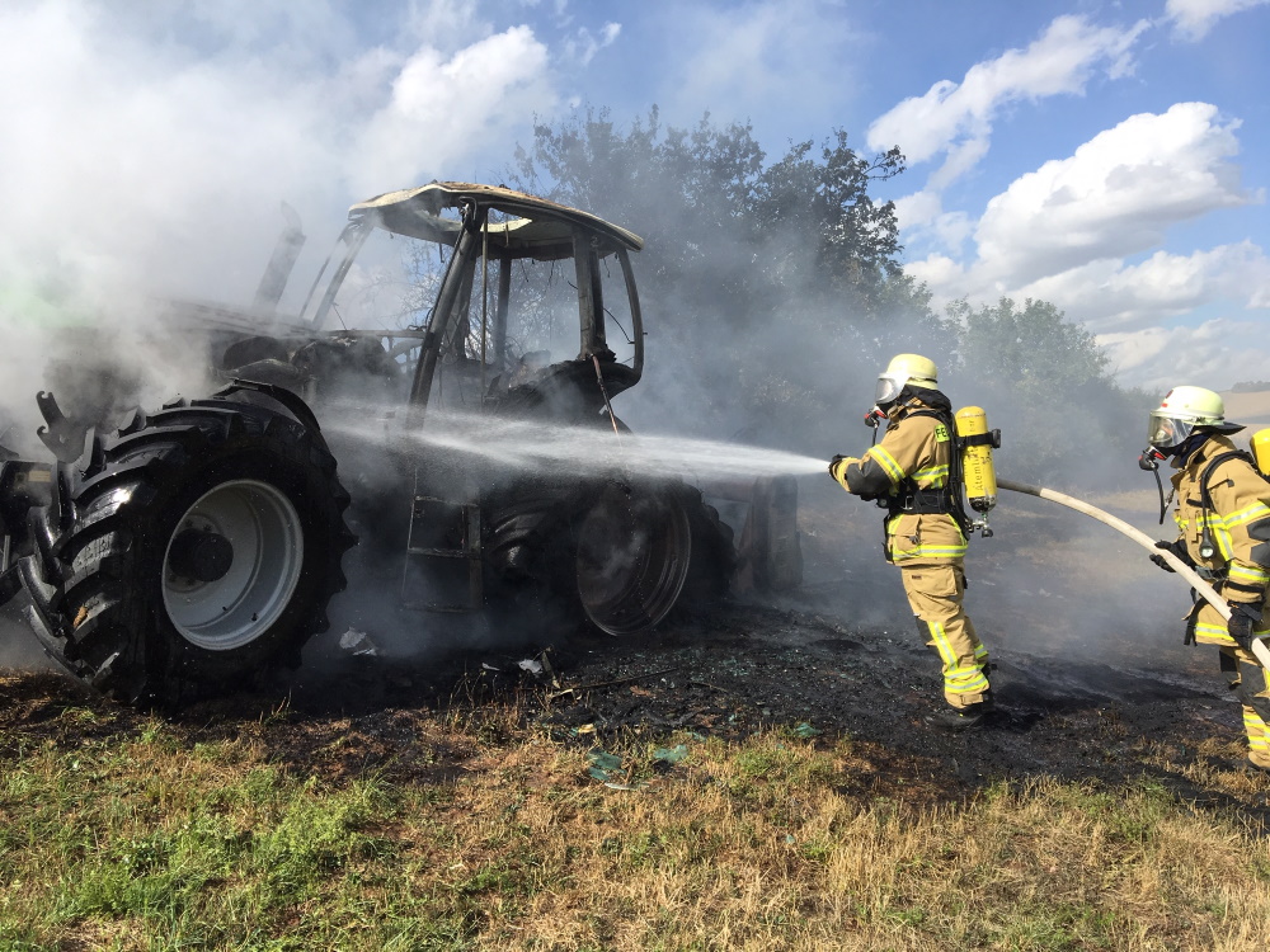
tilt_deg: +2.2
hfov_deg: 61.7
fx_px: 1064
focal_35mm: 29
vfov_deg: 48.2
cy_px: 476
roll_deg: +7.4
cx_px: 635
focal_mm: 4.15
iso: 25
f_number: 2.2
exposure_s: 1/1425
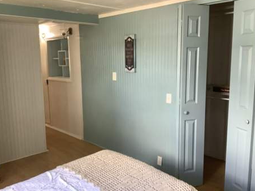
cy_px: 94
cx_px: 133
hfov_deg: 55.4
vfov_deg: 42.9
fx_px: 243
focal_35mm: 33
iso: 125
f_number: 2.4
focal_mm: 3.3
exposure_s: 1/60
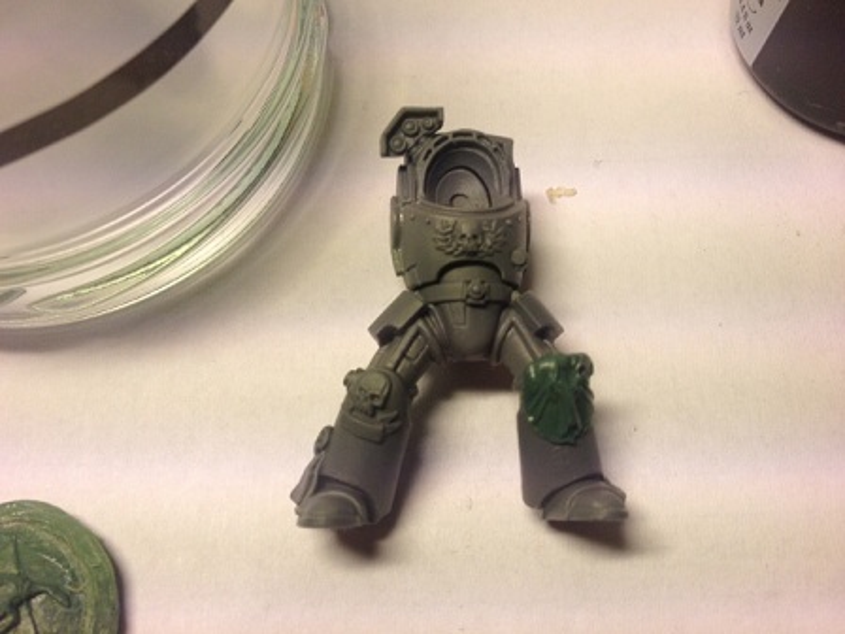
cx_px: 422
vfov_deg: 40.7
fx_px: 854
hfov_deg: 52.6
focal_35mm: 35
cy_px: 317
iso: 100
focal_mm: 4.28
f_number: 2.4
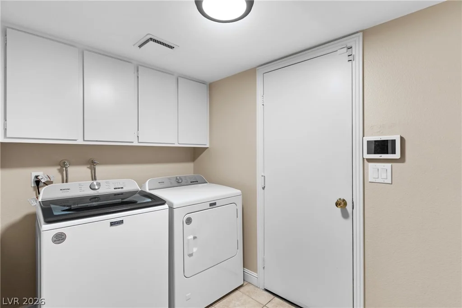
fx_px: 218
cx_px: 231
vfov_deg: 70.5
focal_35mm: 17
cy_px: 154
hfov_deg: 93.3
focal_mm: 17
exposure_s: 1/10
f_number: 8
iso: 500
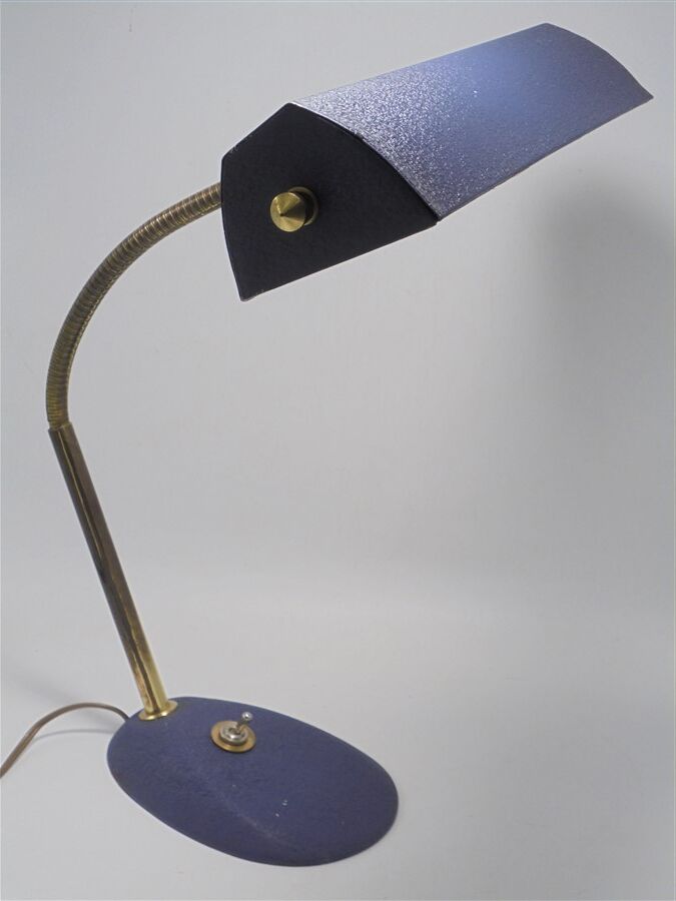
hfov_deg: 26.1
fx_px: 1458
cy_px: 450
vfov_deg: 34.3
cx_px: 338
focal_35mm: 56
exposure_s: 1/40
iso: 100
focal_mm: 10.1
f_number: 5.2
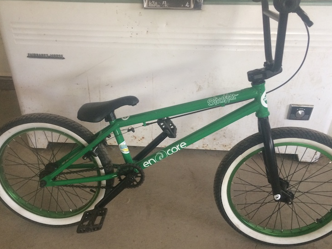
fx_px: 307
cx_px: 152
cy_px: 118
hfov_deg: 56.7
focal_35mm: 32
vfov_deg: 44.2
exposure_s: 1/30
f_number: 2.2
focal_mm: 4.15
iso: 125
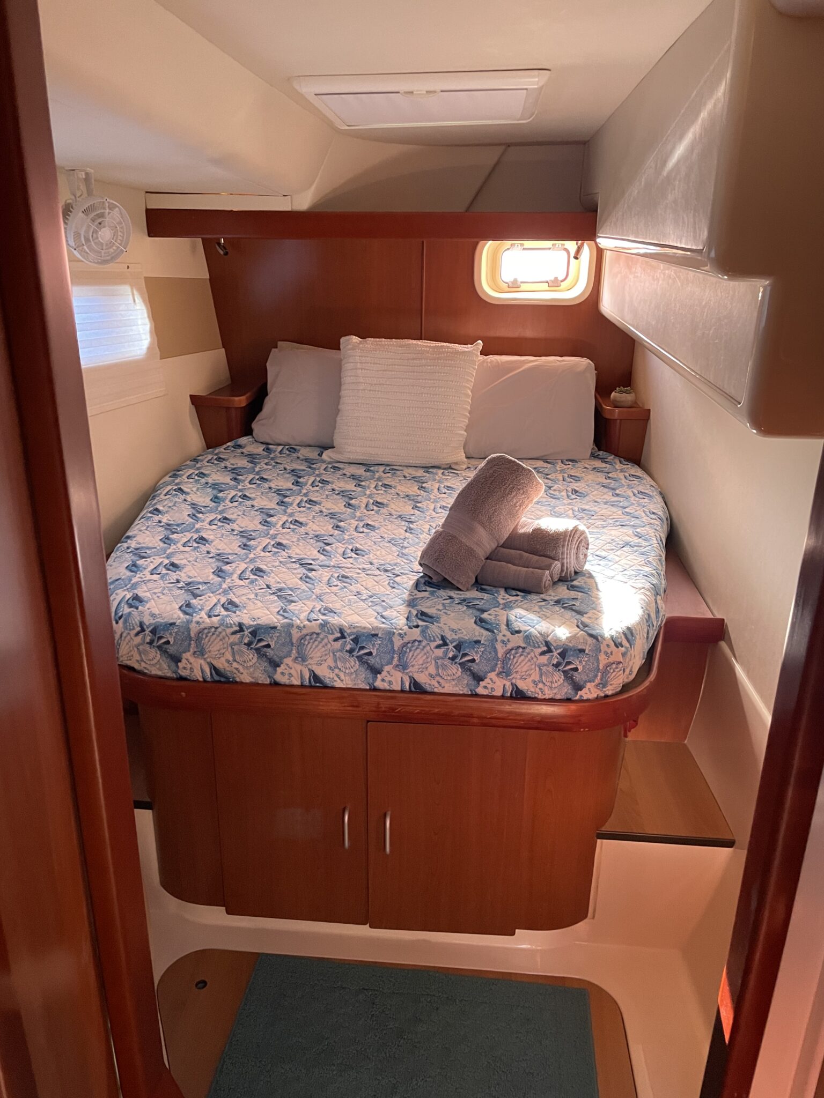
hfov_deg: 53.1
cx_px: 412
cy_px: 549
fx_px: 825
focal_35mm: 26
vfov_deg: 67.3
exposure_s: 1/60
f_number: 1.6
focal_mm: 4.2
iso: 400
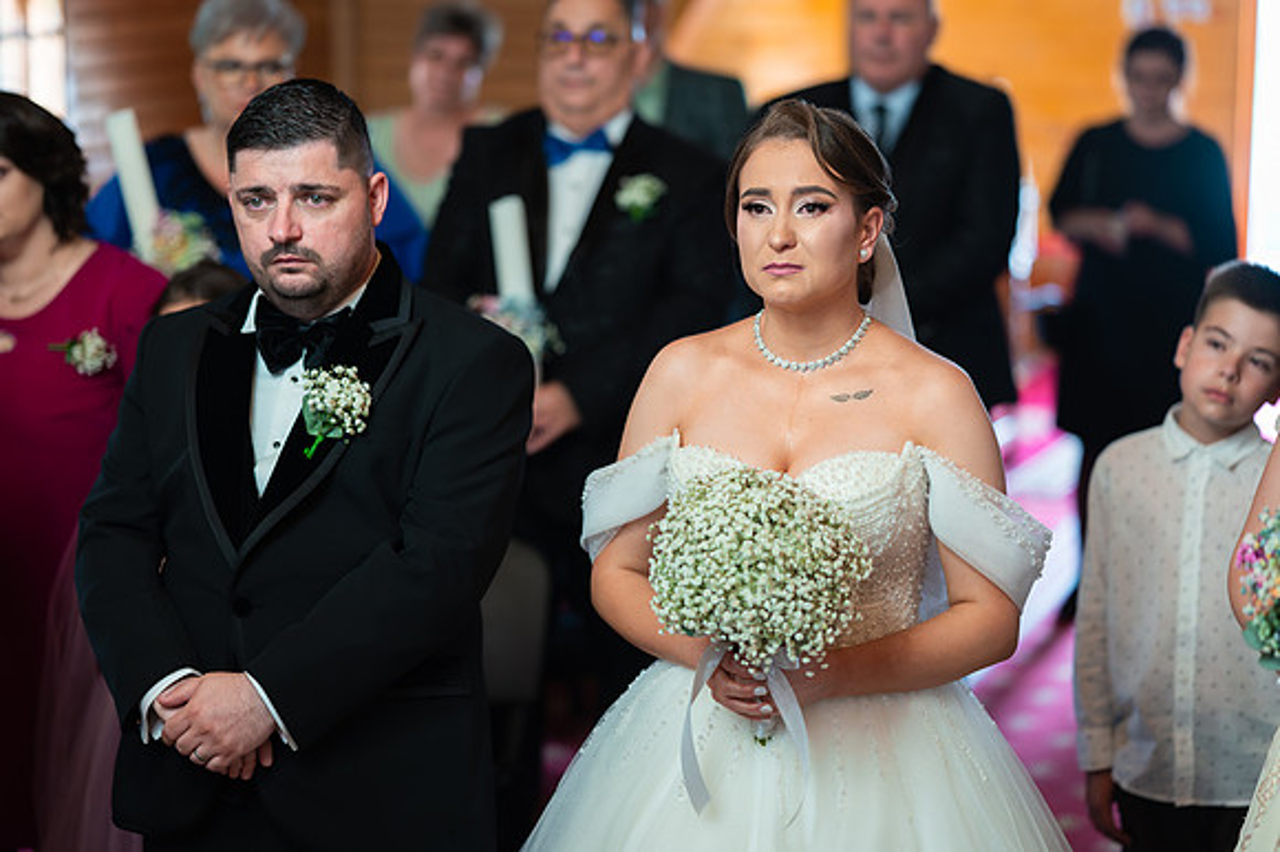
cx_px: 640
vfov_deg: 16.1
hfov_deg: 23.9
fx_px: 3020
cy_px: 426
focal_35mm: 85
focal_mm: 85
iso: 1600
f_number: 1.8
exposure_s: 1/250
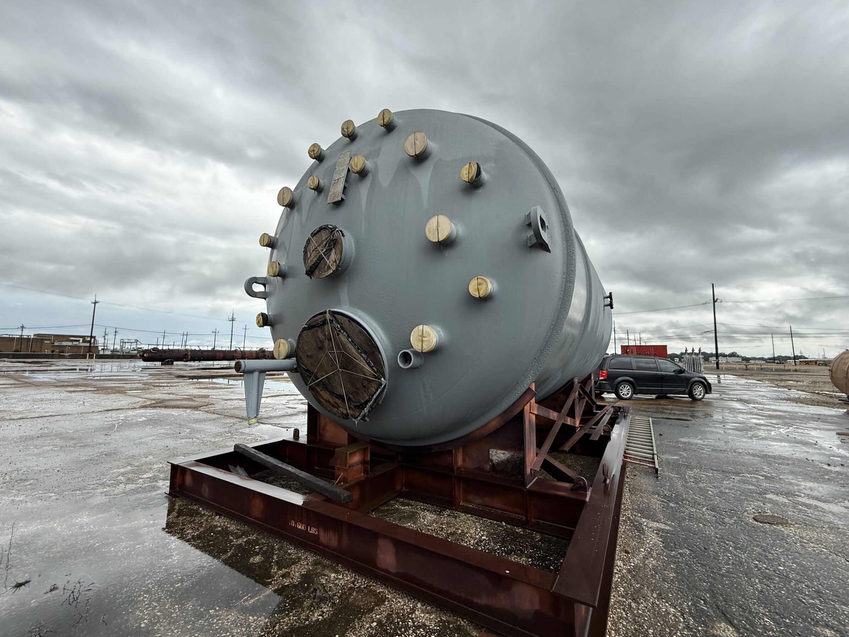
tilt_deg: +8.9
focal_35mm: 15
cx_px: 409
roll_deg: -3.9
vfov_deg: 81.7
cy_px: 314
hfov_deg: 98.1
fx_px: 368
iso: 50
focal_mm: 2.22
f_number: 2.2
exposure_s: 1/1001
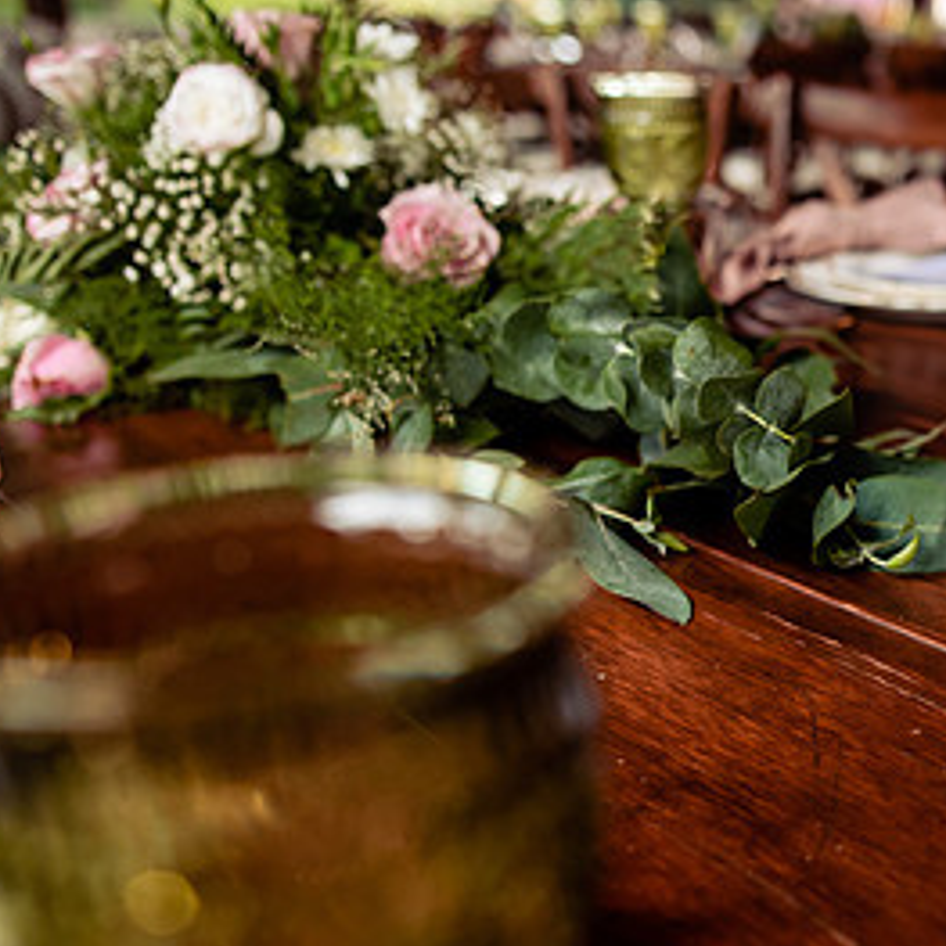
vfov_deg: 37.4
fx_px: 1391
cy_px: 577
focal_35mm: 45
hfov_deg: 34.4
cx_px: 932
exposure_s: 1/320
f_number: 2.5
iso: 400
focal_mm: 24
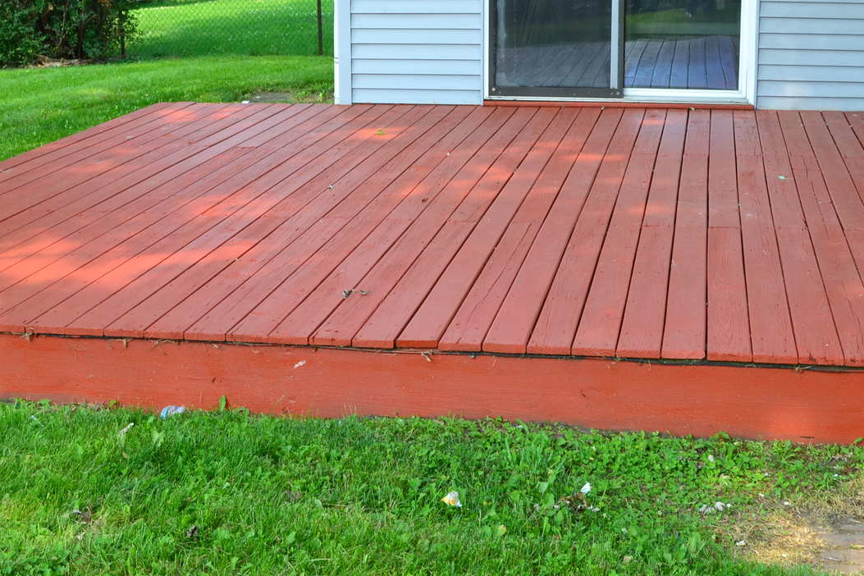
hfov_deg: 33.4
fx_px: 1440
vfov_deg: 22.5
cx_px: 469
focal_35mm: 60
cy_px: 195
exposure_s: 1/125
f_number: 9
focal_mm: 26
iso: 400
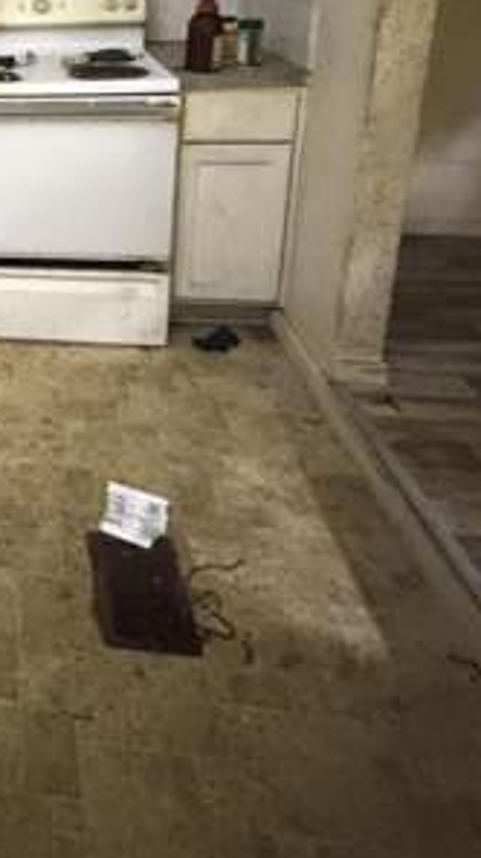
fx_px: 750
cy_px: 130
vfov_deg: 54.0
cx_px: -133
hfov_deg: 29.2
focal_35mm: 33
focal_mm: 2.22
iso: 1250
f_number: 2.2
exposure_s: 1/53
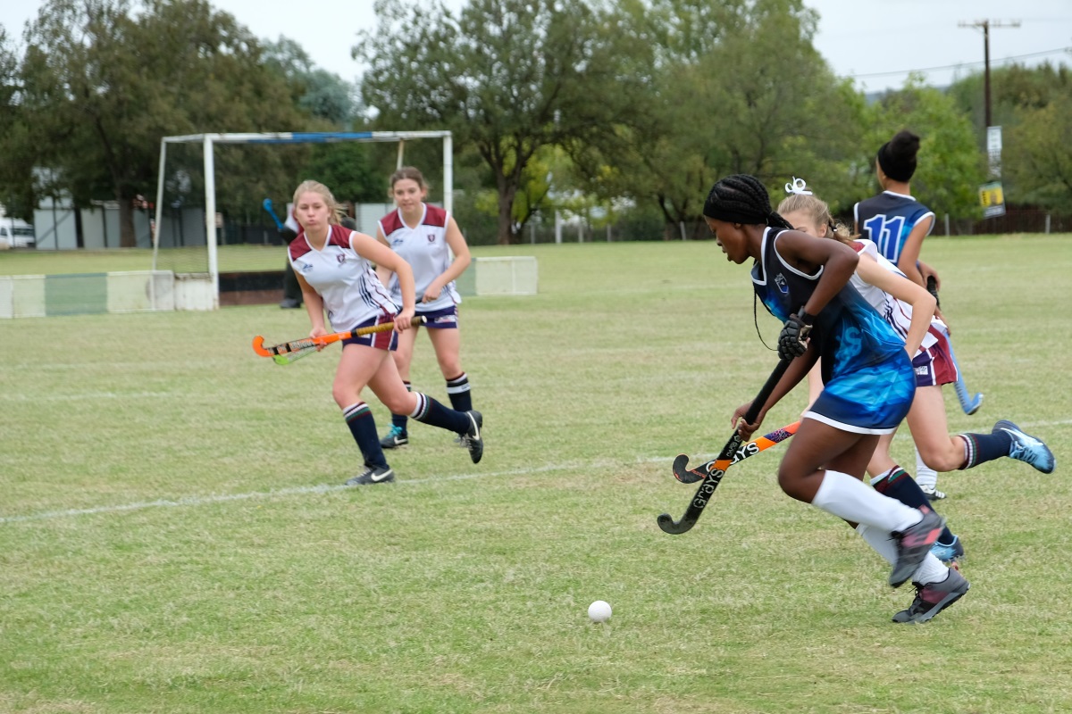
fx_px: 2471
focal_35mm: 83
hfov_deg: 24.5
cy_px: 357
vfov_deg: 16.5
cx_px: 536
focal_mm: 55
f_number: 4
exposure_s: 1/400
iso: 200
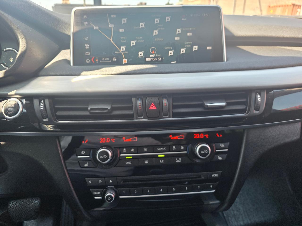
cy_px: 113
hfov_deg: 73.9
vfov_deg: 58.9
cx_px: 151
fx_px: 201
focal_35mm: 23
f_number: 1.7
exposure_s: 1/180
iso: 50
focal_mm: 6.3
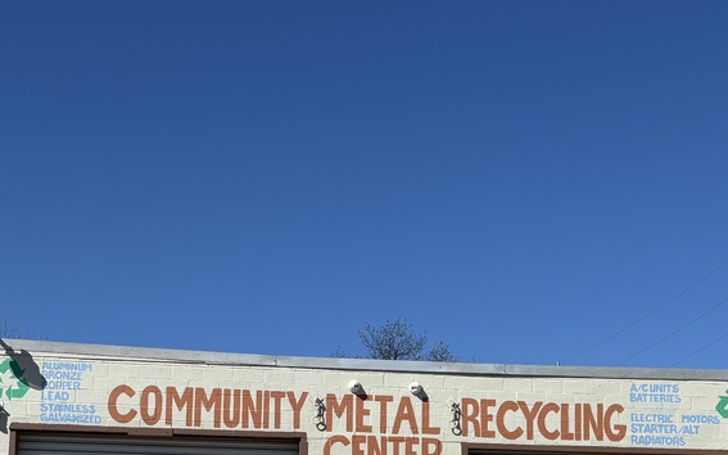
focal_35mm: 70
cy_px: 474
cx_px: 379
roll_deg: -0.9
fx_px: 1388
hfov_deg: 29.4
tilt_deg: +7.8
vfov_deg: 18.0
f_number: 1.6
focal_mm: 5.96
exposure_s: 1/6711
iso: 50
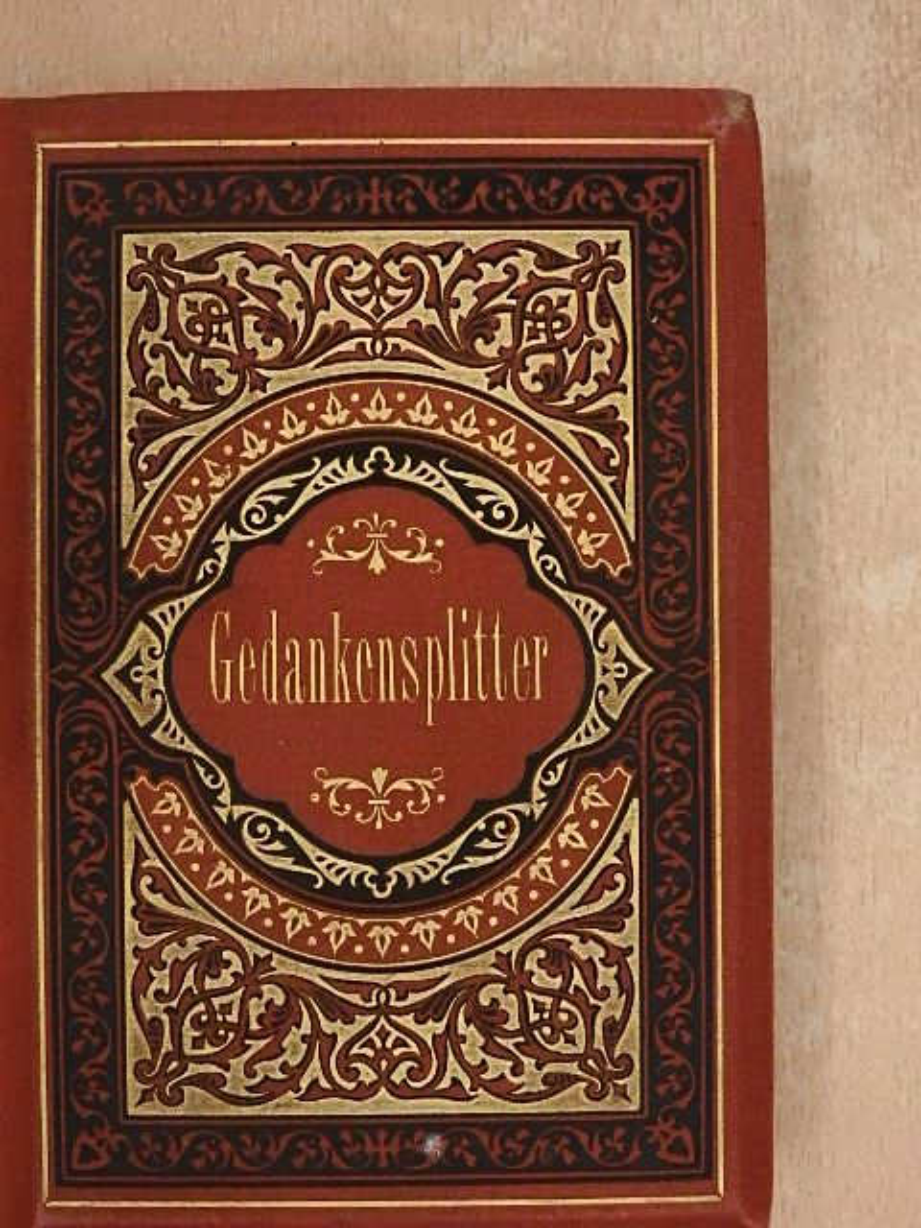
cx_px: 460
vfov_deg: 32.2
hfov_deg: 24.4
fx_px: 2128
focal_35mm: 60
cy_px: 614
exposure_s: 1/80
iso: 1600
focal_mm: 10.7
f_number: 4.2
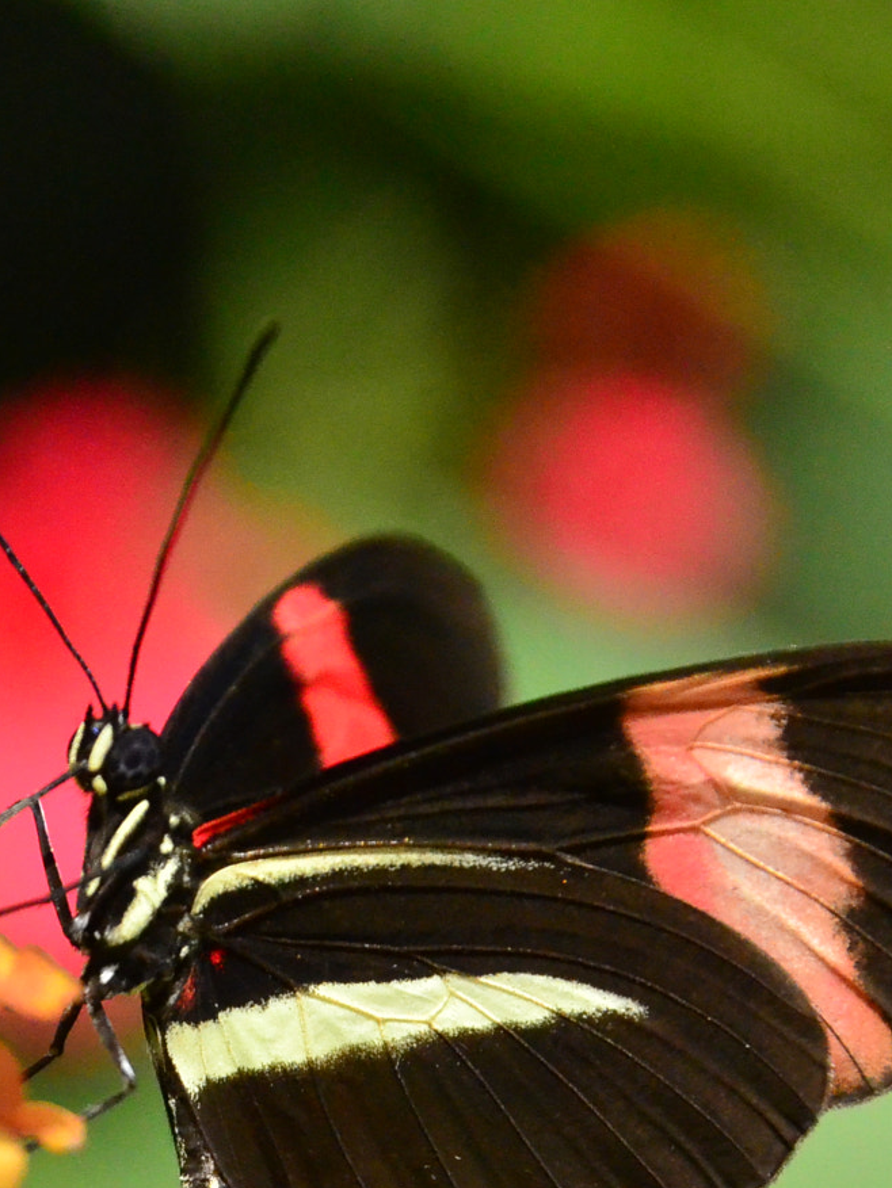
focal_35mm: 1008
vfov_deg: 2.0
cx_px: 92
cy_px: 886
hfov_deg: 1.5
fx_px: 34624
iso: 4000
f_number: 6.3
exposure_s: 1/8000
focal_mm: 300
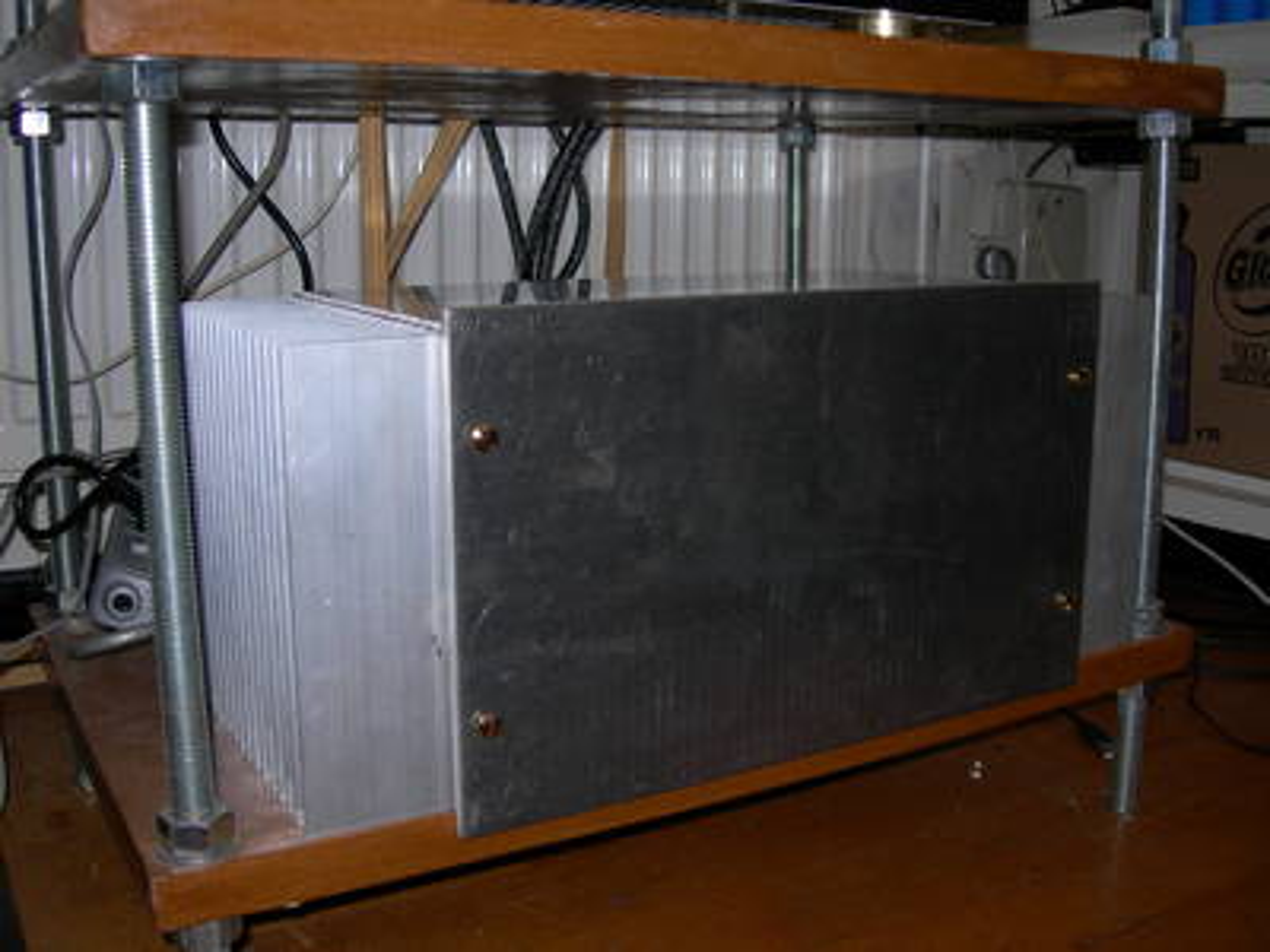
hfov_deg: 49.0
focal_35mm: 38
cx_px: 635
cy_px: 476
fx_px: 1394
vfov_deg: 37.7
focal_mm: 7.8
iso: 50
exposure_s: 1/60.1
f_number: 2.8
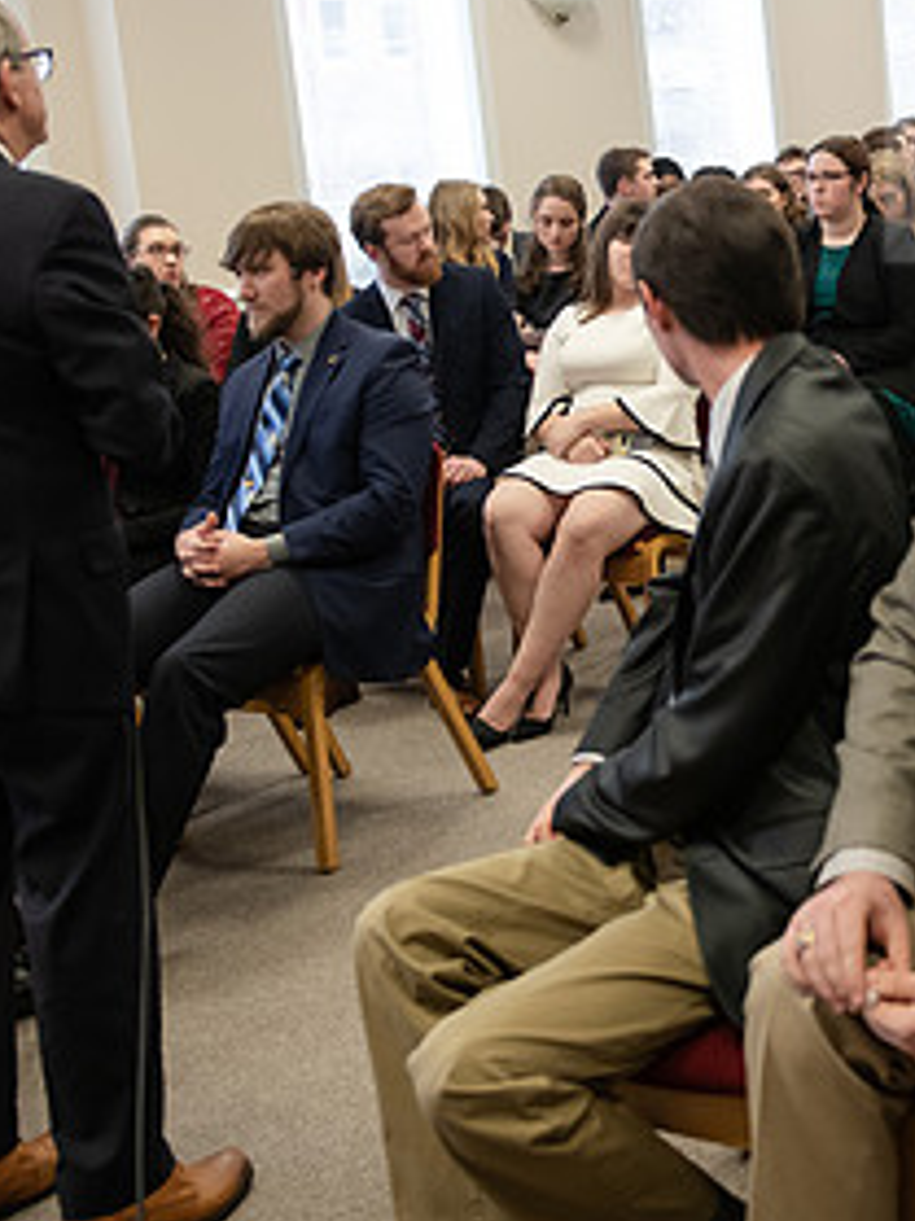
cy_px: 427
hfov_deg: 23.2
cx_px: 753
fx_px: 2187
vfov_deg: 31.0
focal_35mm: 62
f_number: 3.2
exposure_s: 1/200
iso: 1250
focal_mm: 31
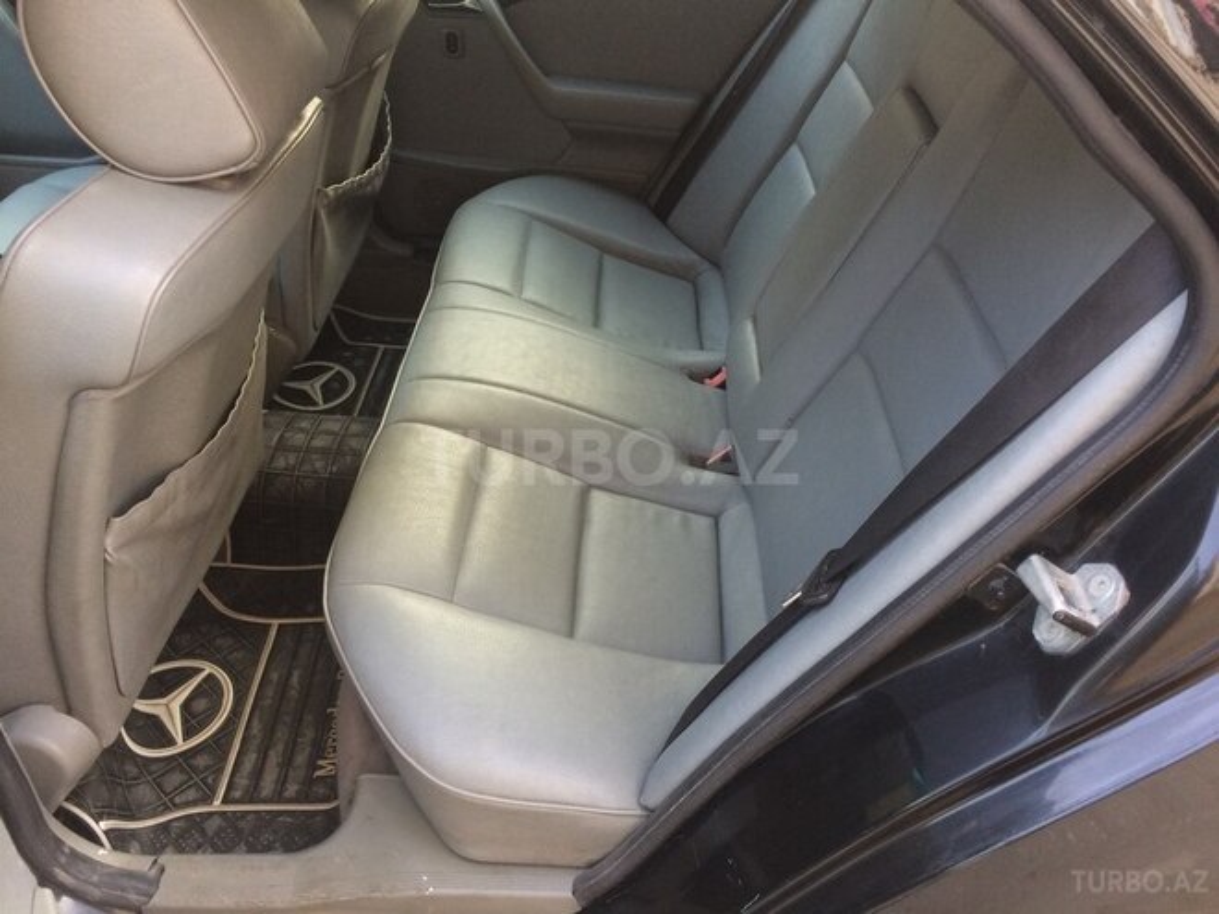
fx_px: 1021
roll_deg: -2.6
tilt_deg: -38.5
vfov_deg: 48.2
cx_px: 610
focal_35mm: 29
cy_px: 457
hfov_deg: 61.7
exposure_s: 1/33
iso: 50
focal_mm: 4.15
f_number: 2.2
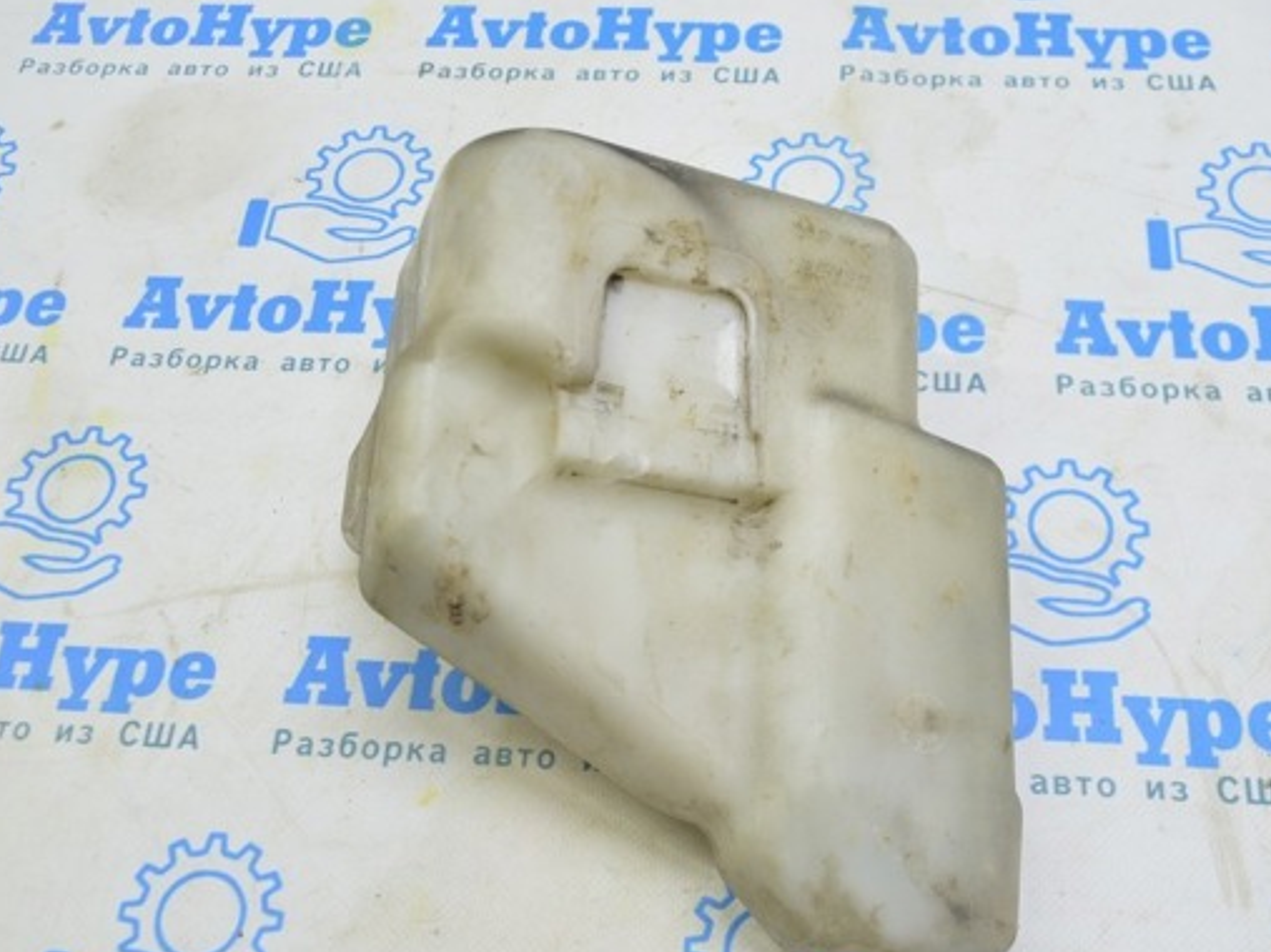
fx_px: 1468
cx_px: 669
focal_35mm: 40
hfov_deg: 46.8
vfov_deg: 35.9
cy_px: 507
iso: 400
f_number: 5.6
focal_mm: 22
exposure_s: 1/20
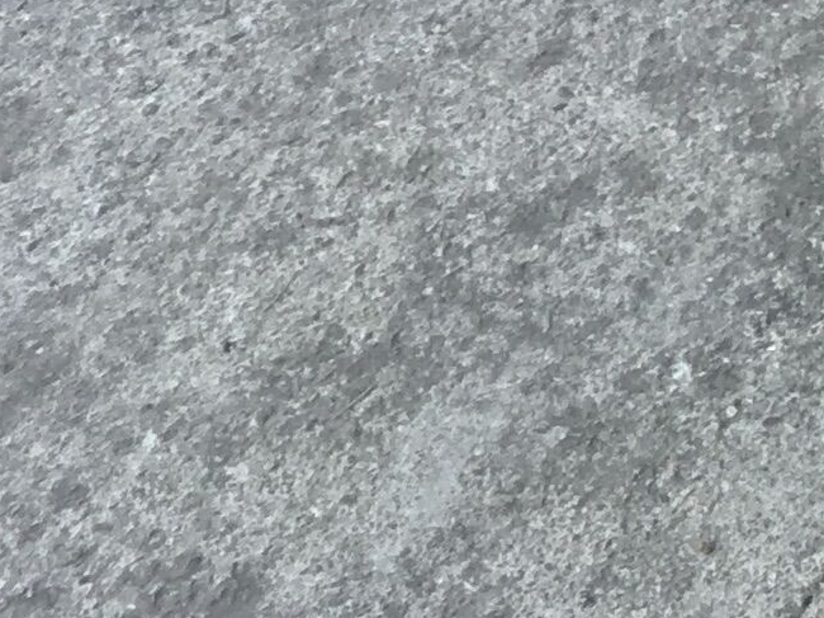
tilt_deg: -31.8
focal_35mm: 180
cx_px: 2438
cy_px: -1185
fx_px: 4283
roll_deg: -0.3
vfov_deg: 7.4
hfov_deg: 9.0
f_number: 2.2
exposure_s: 1/153
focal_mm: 4.15
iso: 25
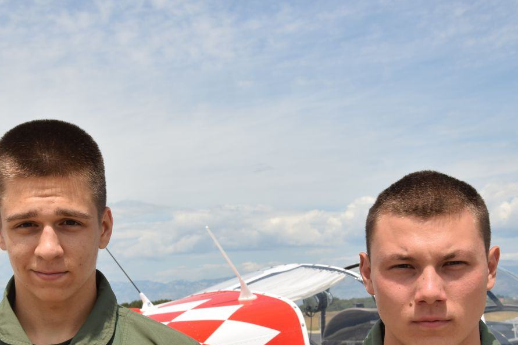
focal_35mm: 70
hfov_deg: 28.8
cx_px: 237
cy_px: 299
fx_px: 1007
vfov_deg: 19.2
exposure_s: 1/400
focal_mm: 26
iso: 100
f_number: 10
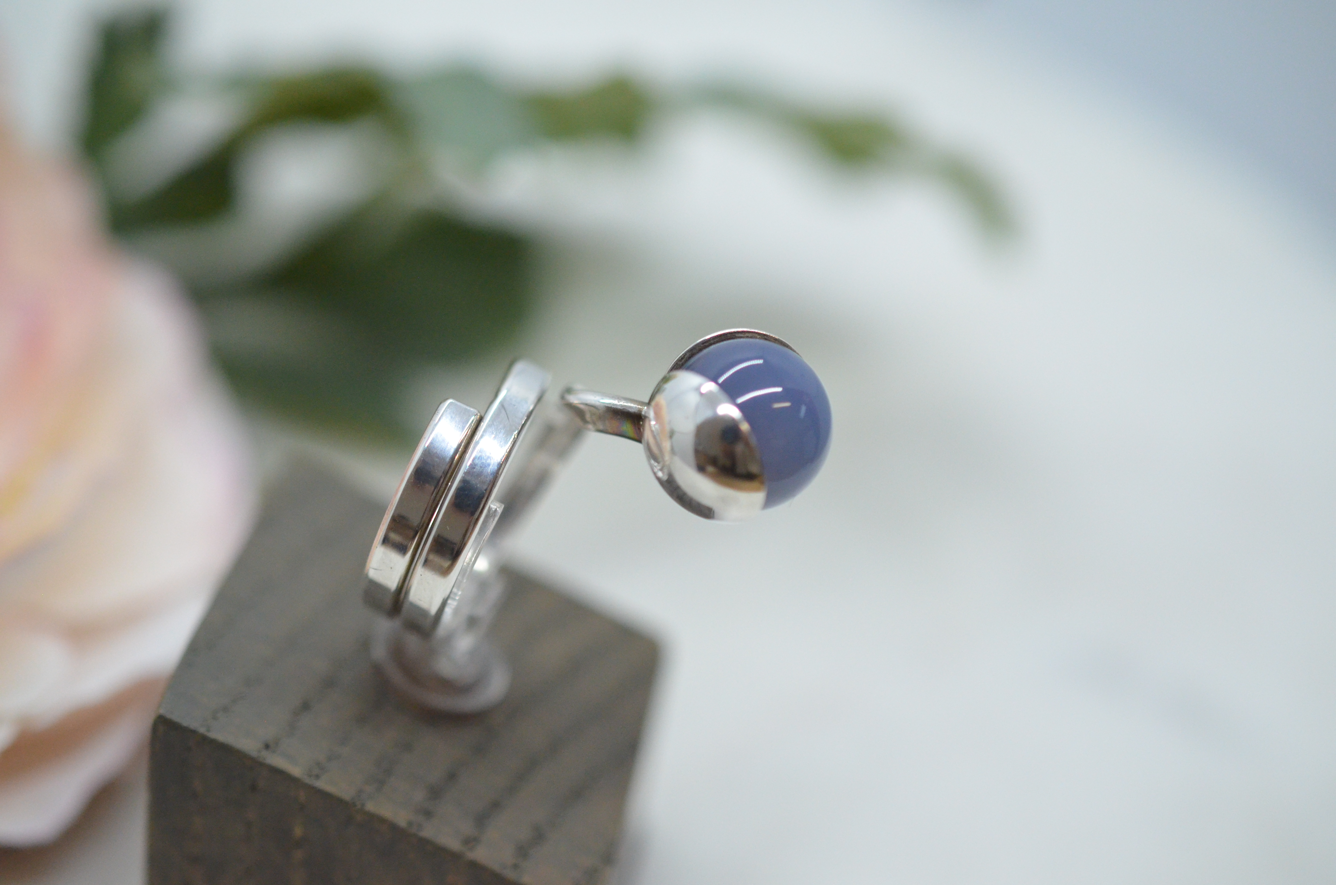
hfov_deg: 33.5
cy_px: 442
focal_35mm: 60
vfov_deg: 22.5
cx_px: 668
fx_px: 2222
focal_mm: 40
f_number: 3.5
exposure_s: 1/2500
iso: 2500
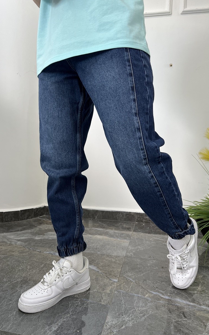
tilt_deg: -4.9
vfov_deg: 66.5
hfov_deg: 44.5
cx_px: 98
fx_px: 255
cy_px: 167
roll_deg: -0.2
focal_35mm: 28
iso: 64
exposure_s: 1/100
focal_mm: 5.7
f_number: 1.5
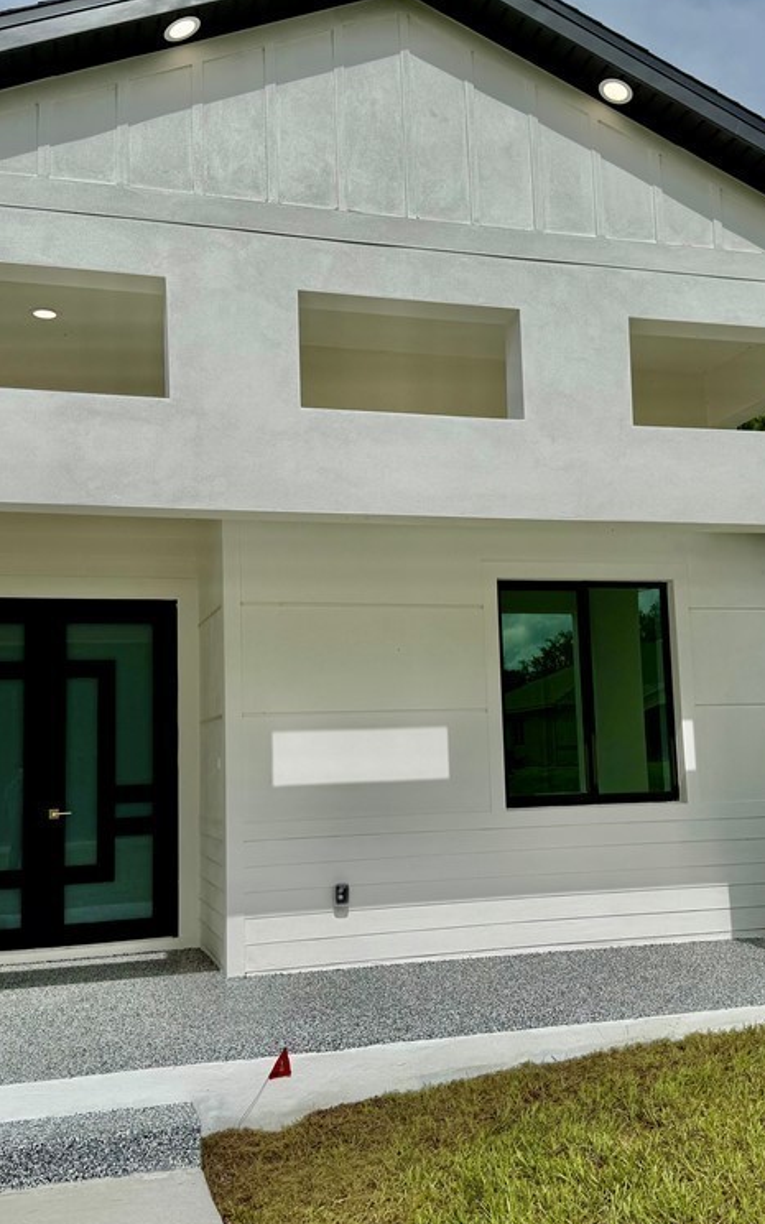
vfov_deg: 55.3
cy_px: 617
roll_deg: +2.1
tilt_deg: +6.7
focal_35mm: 35
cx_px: 420
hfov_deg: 36.2
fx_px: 1168
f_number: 1.78
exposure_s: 1/14286
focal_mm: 6.76
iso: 64
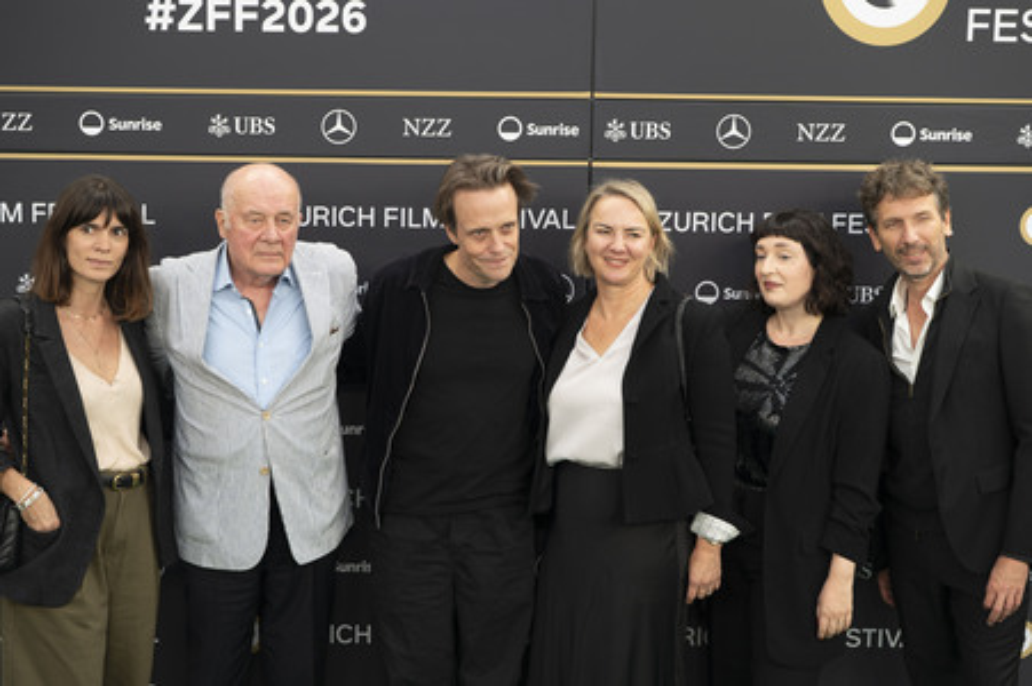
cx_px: 516
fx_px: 2005
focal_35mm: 70
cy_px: 343
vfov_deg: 19.4
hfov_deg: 28.9
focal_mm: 70
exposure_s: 1/200
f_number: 4.5
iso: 400
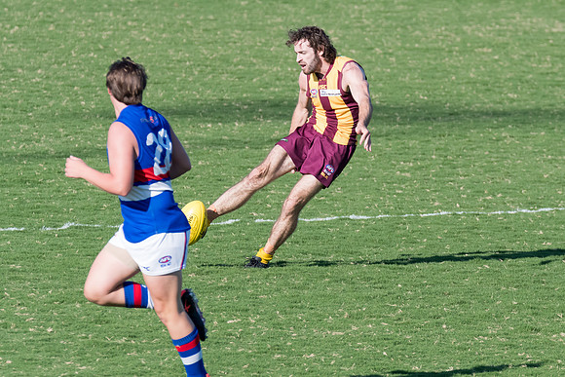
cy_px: 127
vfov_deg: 1.8
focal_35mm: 756
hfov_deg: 2.7
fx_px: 11871
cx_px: 375
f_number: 8
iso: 800
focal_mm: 380
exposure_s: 1/2000
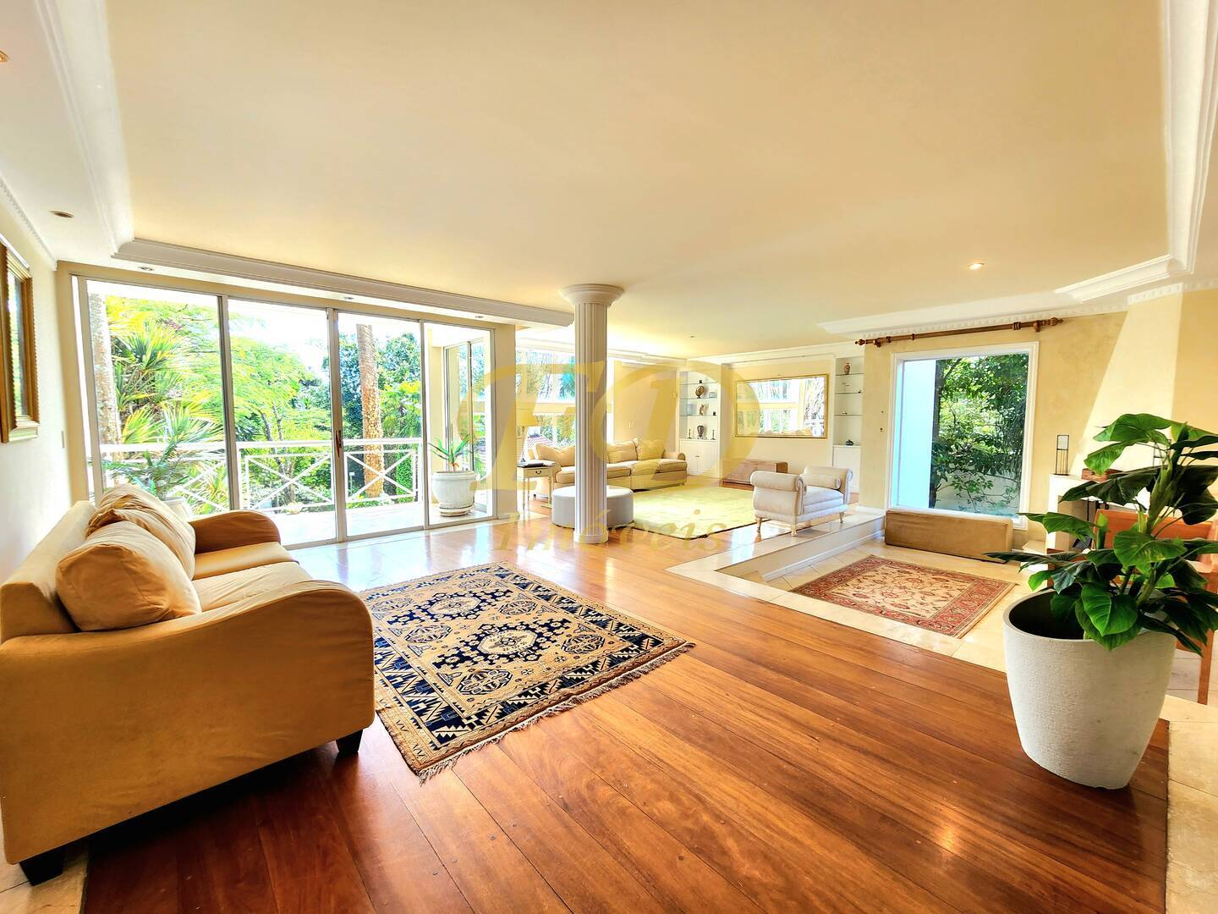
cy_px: 457
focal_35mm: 13
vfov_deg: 89.9
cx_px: 609
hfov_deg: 106.2
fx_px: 457
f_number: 2.2
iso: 64
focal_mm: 2.2
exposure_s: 1/60.2
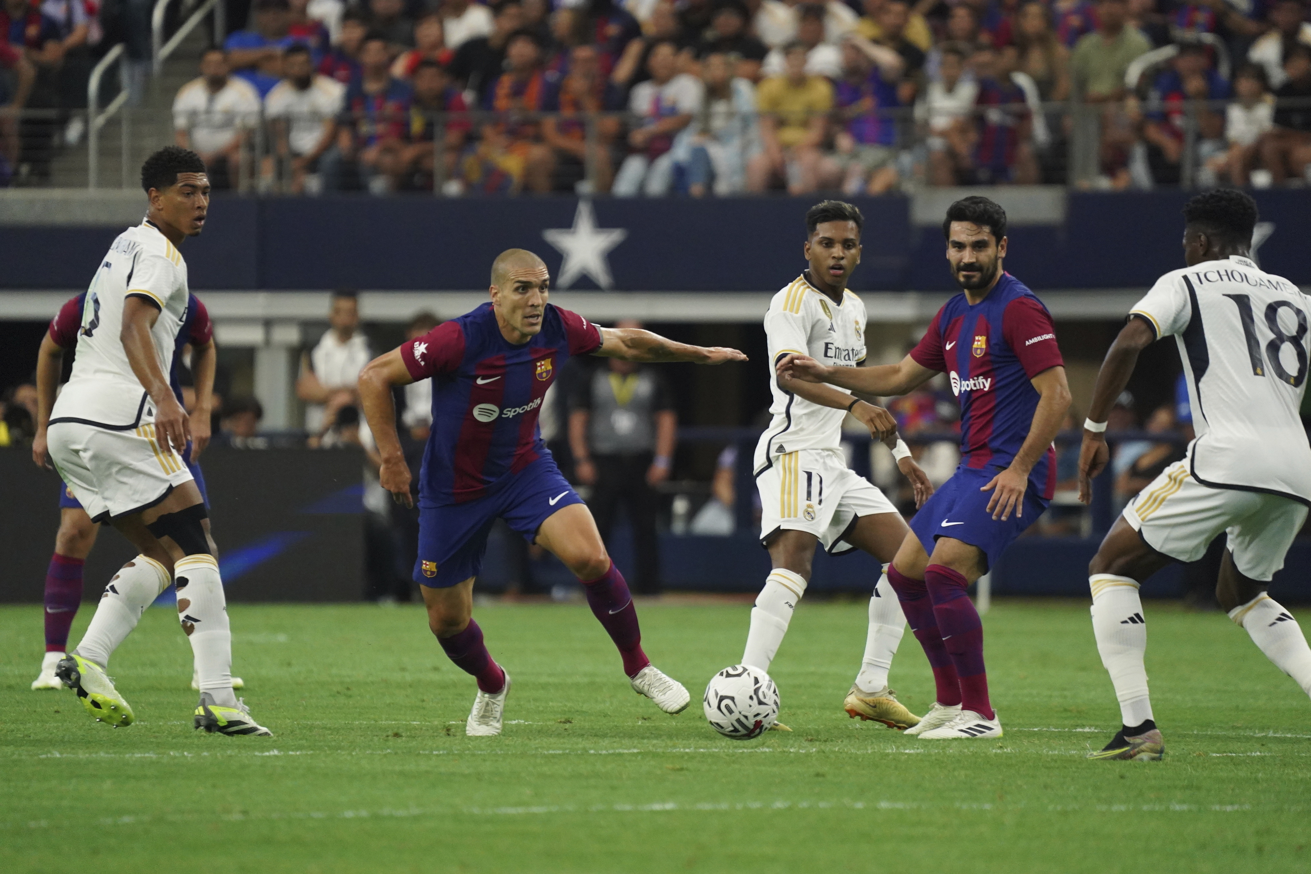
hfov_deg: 3.4
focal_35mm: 600
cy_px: 437
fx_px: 21848
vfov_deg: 2.3
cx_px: 656
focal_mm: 600
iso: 6400
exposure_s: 1/1250
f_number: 6.3
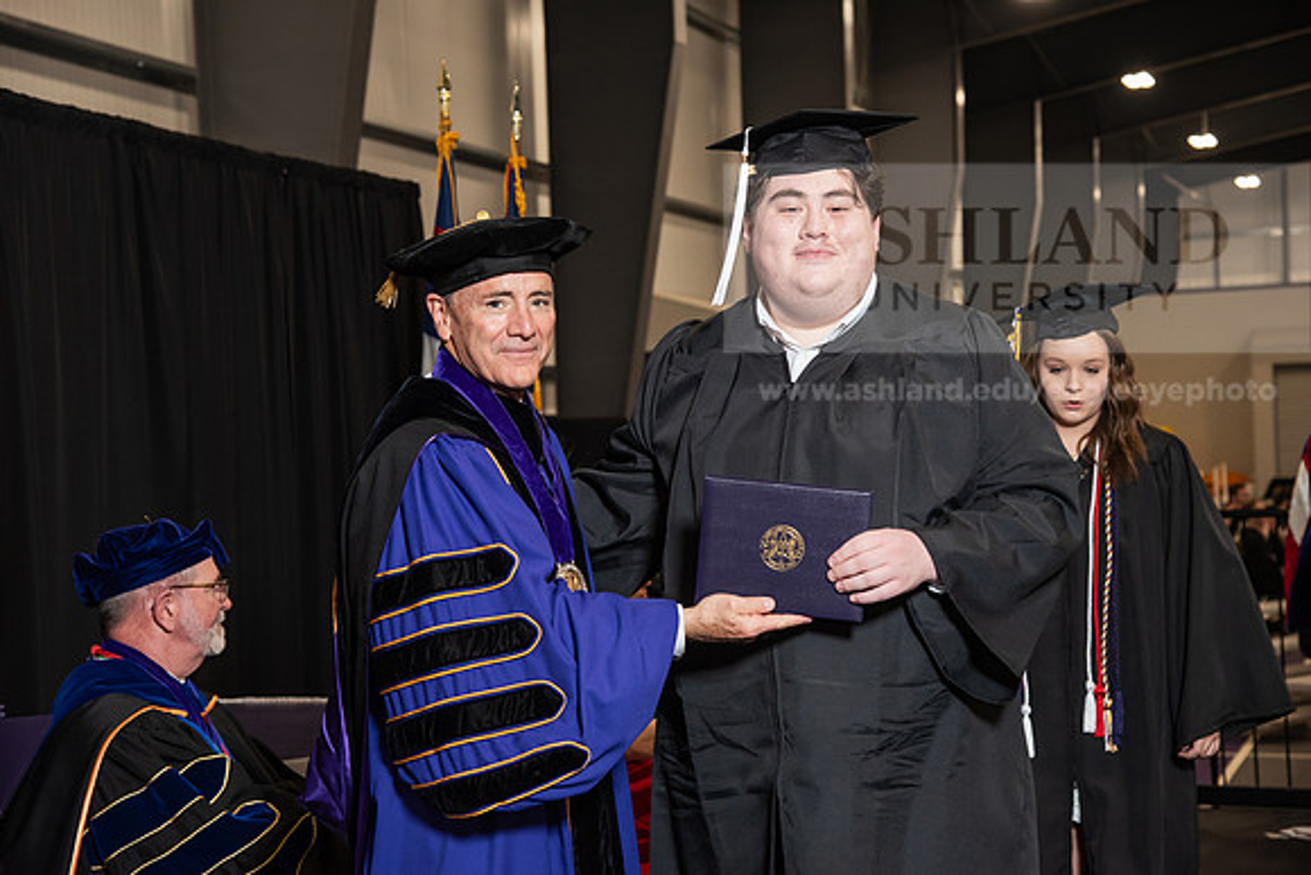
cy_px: 438
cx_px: 656
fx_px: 2550
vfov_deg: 19.5
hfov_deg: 28.8
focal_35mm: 70
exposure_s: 1/125
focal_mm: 70
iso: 1600
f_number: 5.6
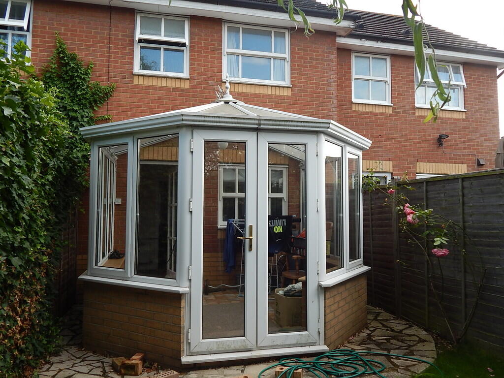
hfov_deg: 63.4
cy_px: 189
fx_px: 408
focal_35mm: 28
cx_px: 252
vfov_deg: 49.7
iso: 125
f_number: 3.2
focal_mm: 5.1
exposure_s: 1/400
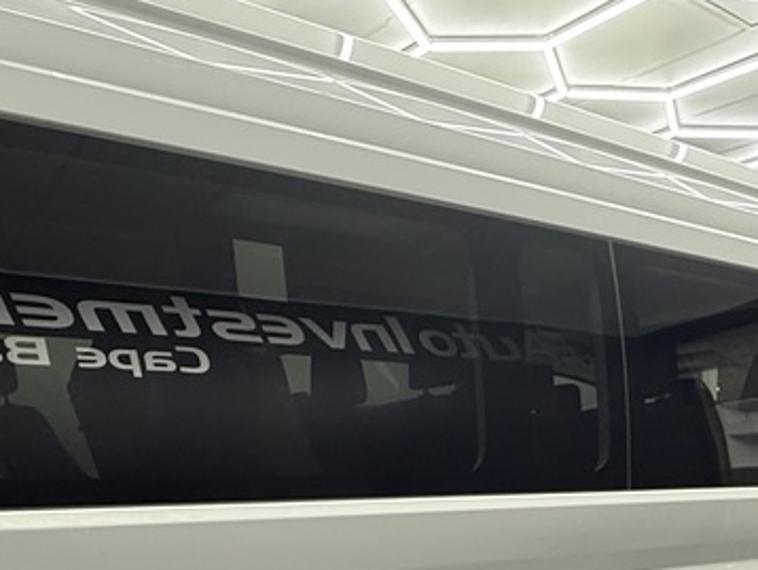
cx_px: 290
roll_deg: +0.9
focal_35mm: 40
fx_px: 876
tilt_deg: -7.6
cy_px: 591
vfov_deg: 32.6
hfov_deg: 46.4
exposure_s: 1/50
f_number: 2.2
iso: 320
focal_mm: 2.22
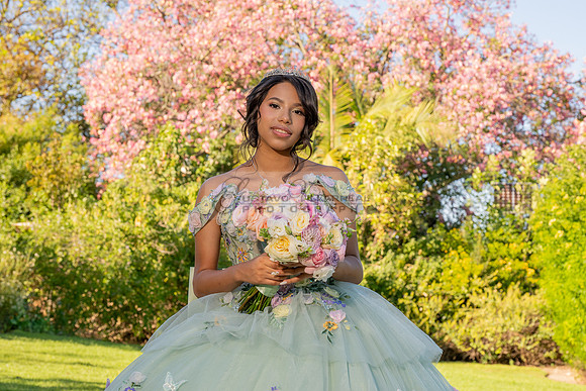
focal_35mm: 78
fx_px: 1269
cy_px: 188
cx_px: 332
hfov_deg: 26.0
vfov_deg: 17.5
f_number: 7.1
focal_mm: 66
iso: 200
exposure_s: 1/200
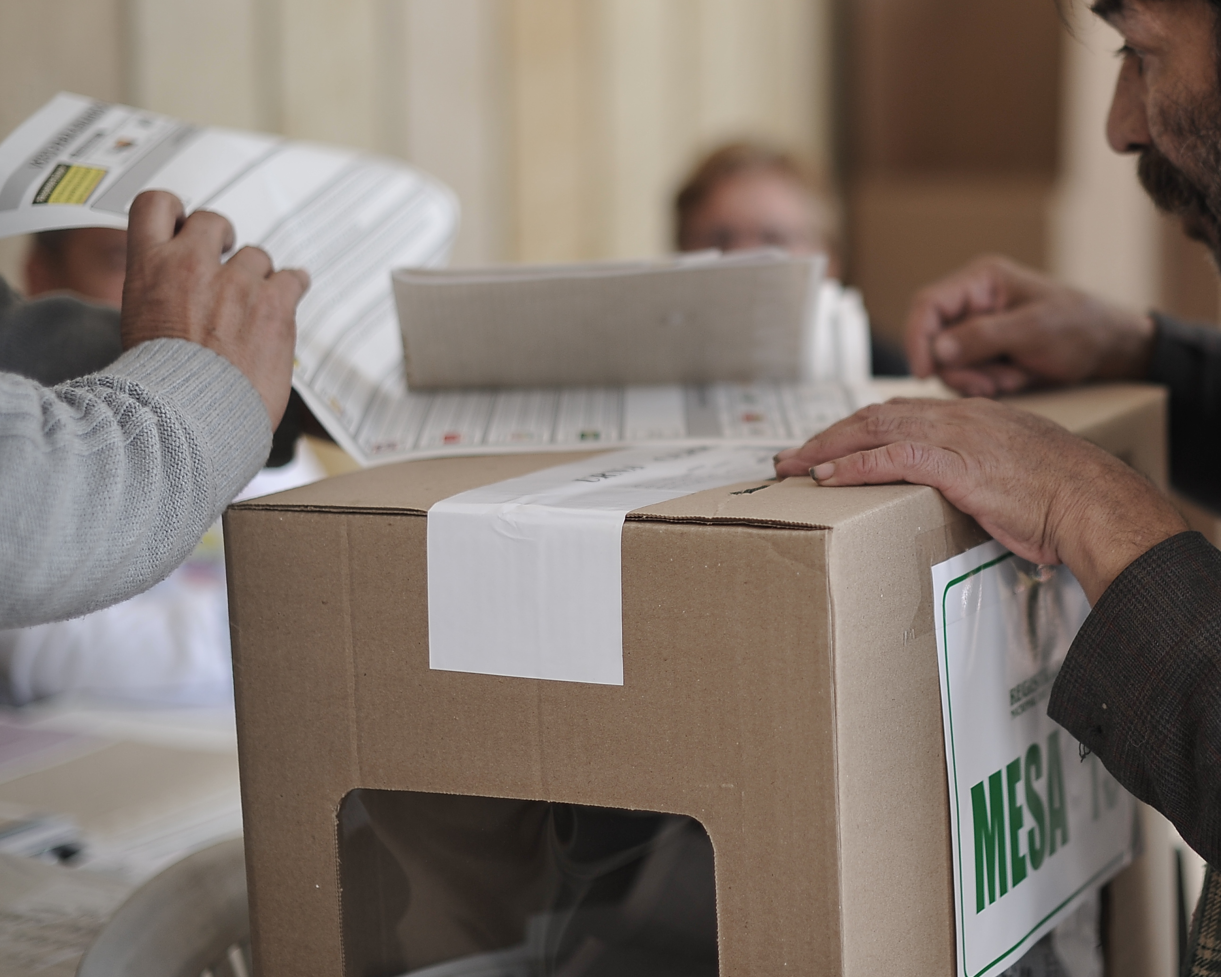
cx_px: 867
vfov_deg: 19.9
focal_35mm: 77
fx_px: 2783
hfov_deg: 24.6
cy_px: 371
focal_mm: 50
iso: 400
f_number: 1.8
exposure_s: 1/1600
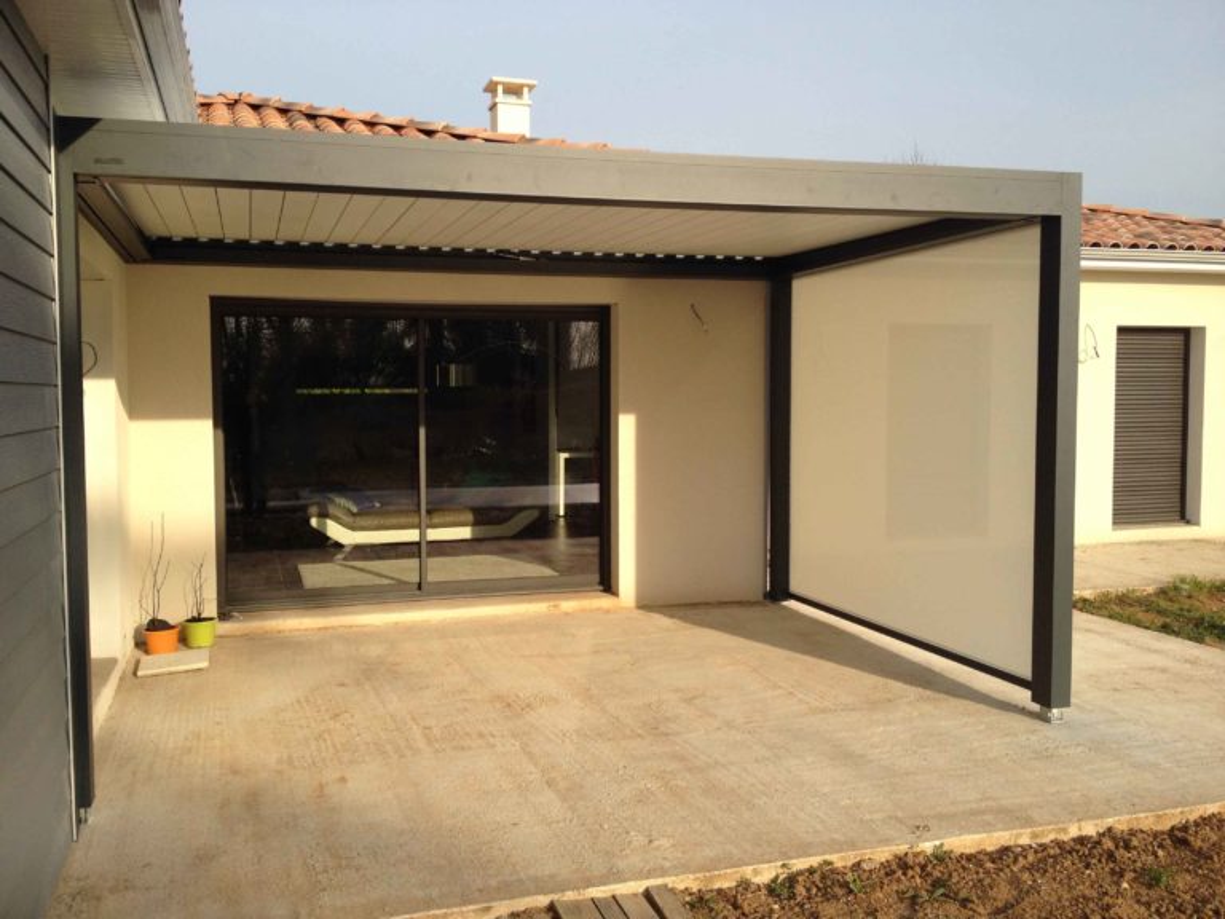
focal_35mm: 35
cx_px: 612
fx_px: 1239
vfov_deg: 40.7
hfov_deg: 52.6
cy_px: 460
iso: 50
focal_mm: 4.28
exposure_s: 1/1042
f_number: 2.4
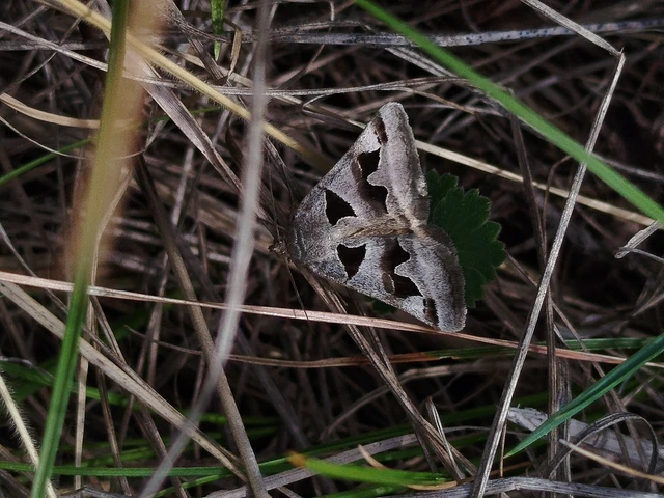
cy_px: 249
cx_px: 332
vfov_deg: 37.7
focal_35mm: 38
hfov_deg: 49.0
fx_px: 729
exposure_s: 1/552
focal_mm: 5.31
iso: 50
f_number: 1.7
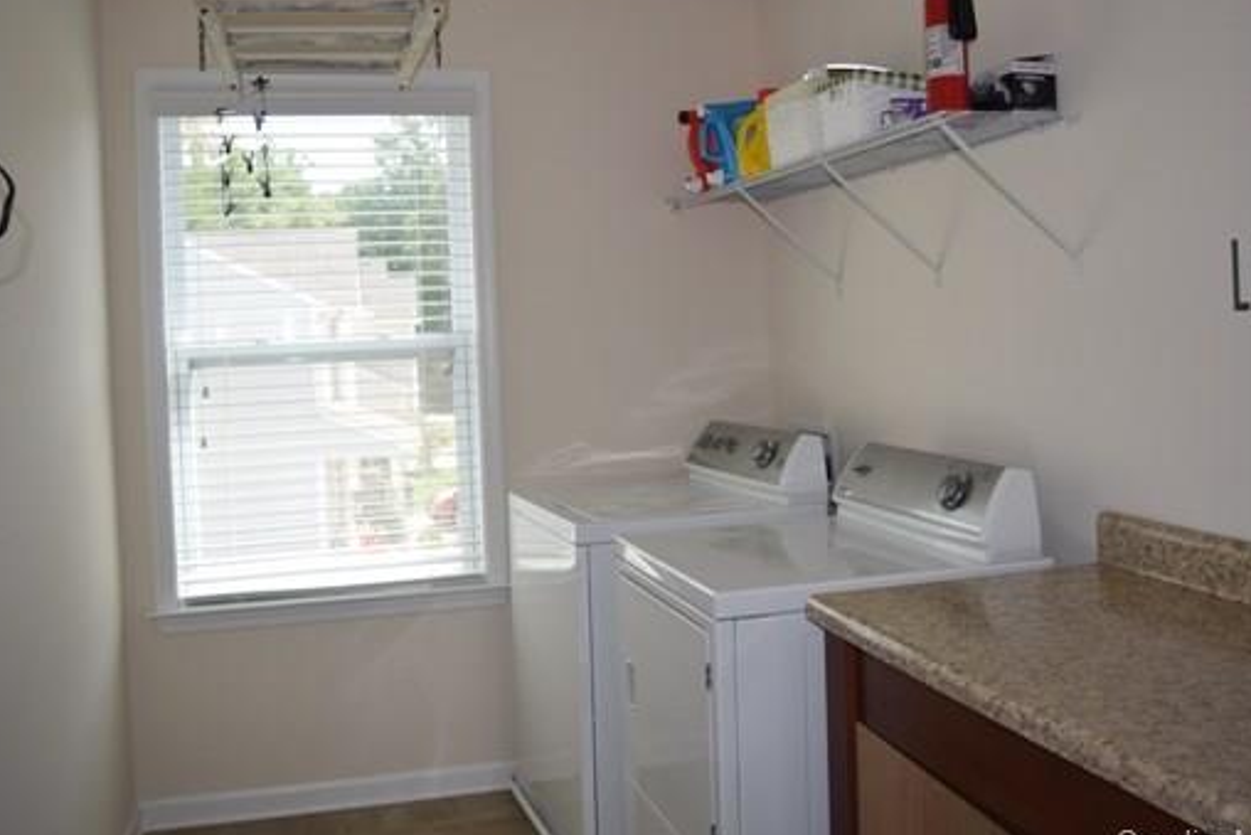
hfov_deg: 55.8
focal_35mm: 34
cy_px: 341
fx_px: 1182
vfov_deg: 38.8
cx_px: 611
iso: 100
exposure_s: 1/160
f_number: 3.5
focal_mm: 18
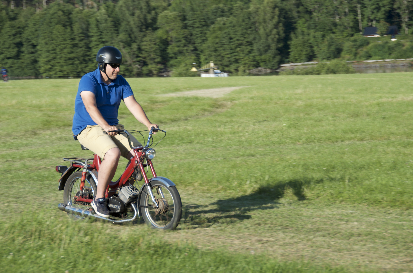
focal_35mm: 142
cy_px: 136
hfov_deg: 14.4
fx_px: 1631
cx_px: 206
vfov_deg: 9.6
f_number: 8
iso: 110
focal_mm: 95
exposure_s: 1/250
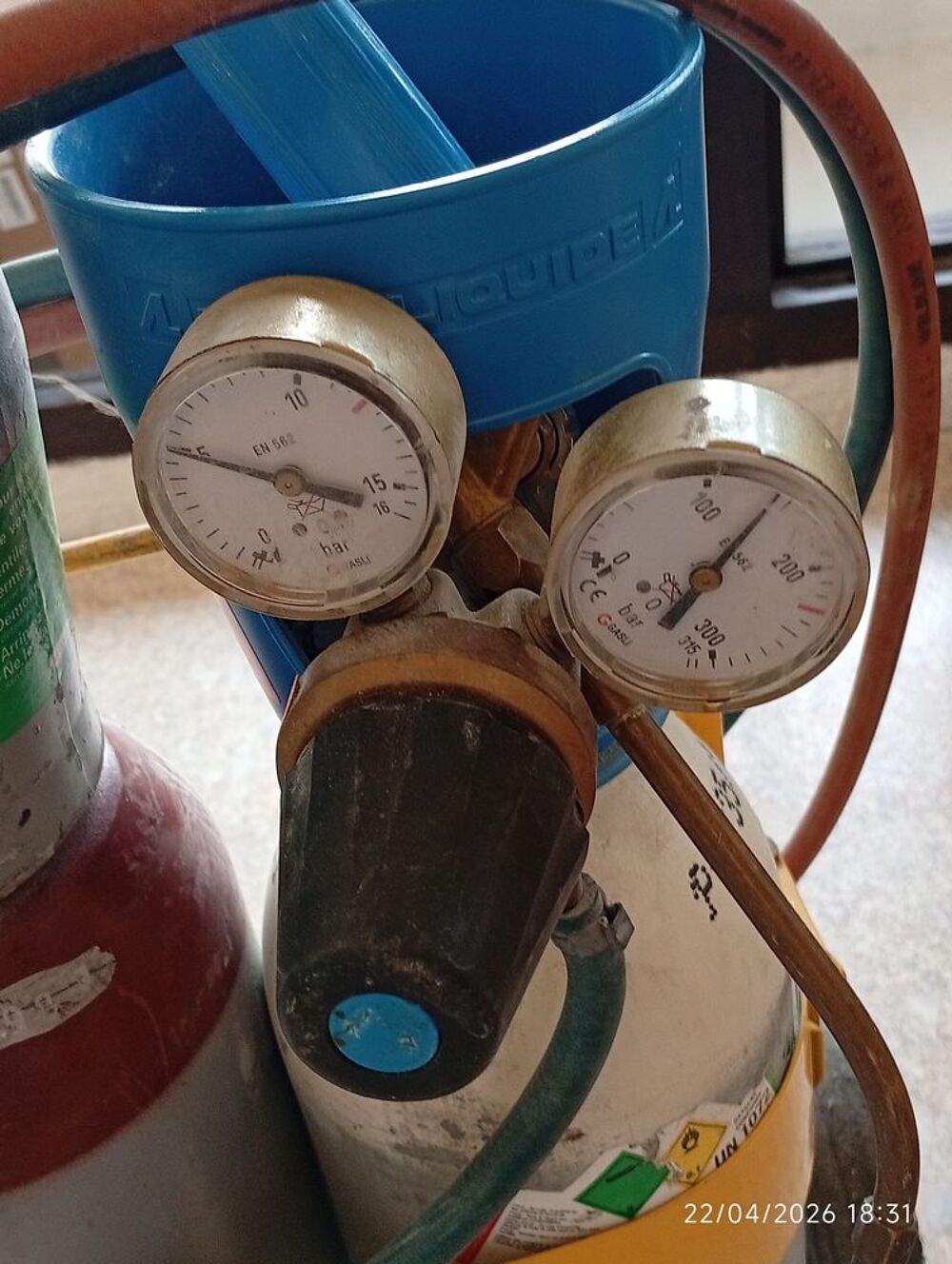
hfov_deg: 34.4
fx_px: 1536
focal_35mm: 42
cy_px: 632
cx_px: 476
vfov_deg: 44.7
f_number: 1.8
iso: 446
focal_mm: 3.98
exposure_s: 1/33.3
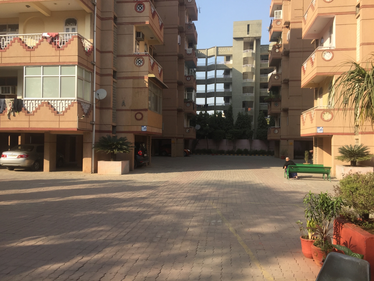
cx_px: 187
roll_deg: -1.5
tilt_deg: +1.5
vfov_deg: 48.2
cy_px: 140
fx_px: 313
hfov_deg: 61.7
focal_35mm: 29
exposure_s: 1/920
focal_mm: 4.15
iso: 32
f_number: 2.2
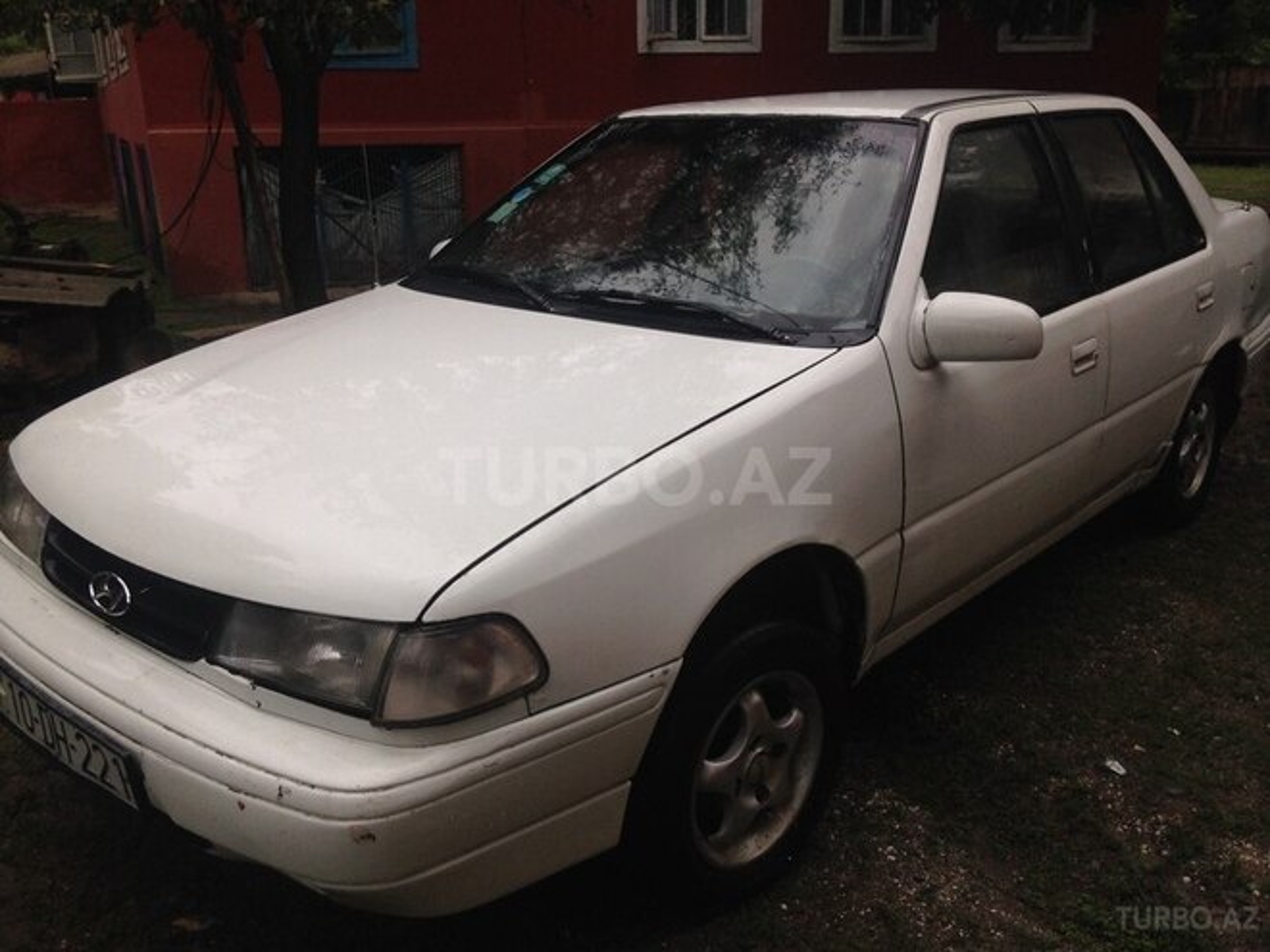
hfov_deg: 55.4
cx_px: 635
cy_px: 476
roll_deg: +3.7
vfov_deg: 42.9
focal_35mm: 33
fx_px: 1211
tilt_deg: -16.5
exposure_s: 1/120
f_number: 2.4
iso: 80
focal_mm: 4.12
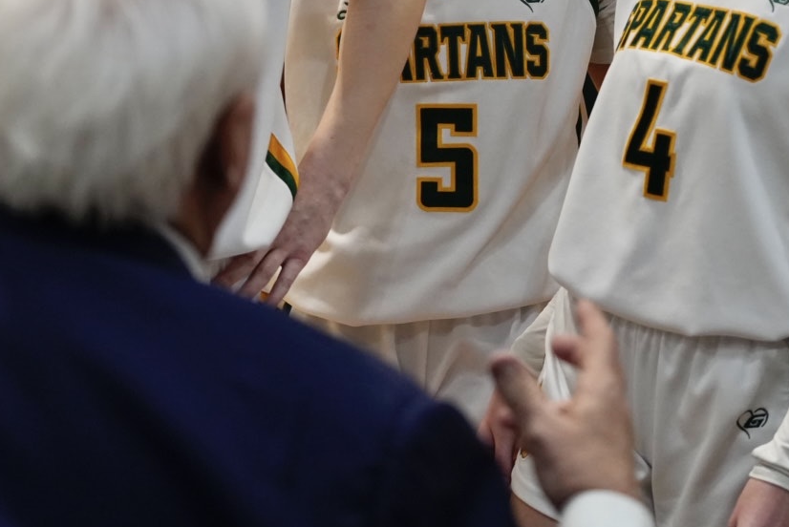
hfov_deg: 15.0
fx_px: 3005
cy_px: 18
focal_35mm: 137
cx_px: 474
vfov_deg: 10.0
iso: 4000
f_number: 2.8
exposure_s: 1/1000
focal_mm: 70
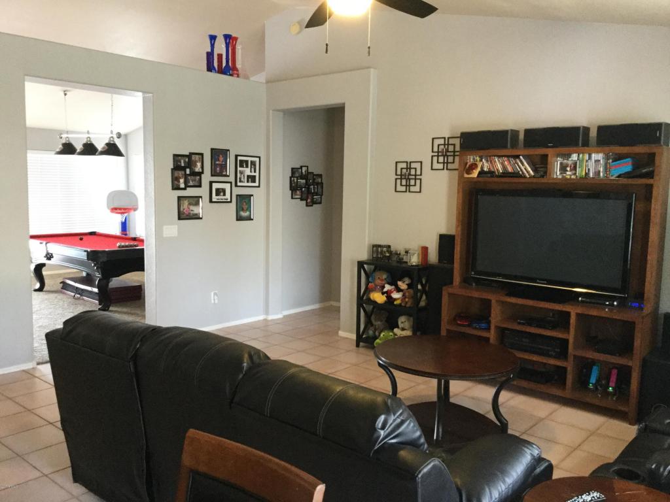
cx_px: 335
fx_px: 600
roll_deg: -1.8
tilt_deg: -6.6
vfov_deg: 45.4
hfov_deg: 58.4
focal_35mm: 31
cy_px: 251
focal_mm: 3.3
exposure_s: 1/30
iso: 160
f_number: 2.4
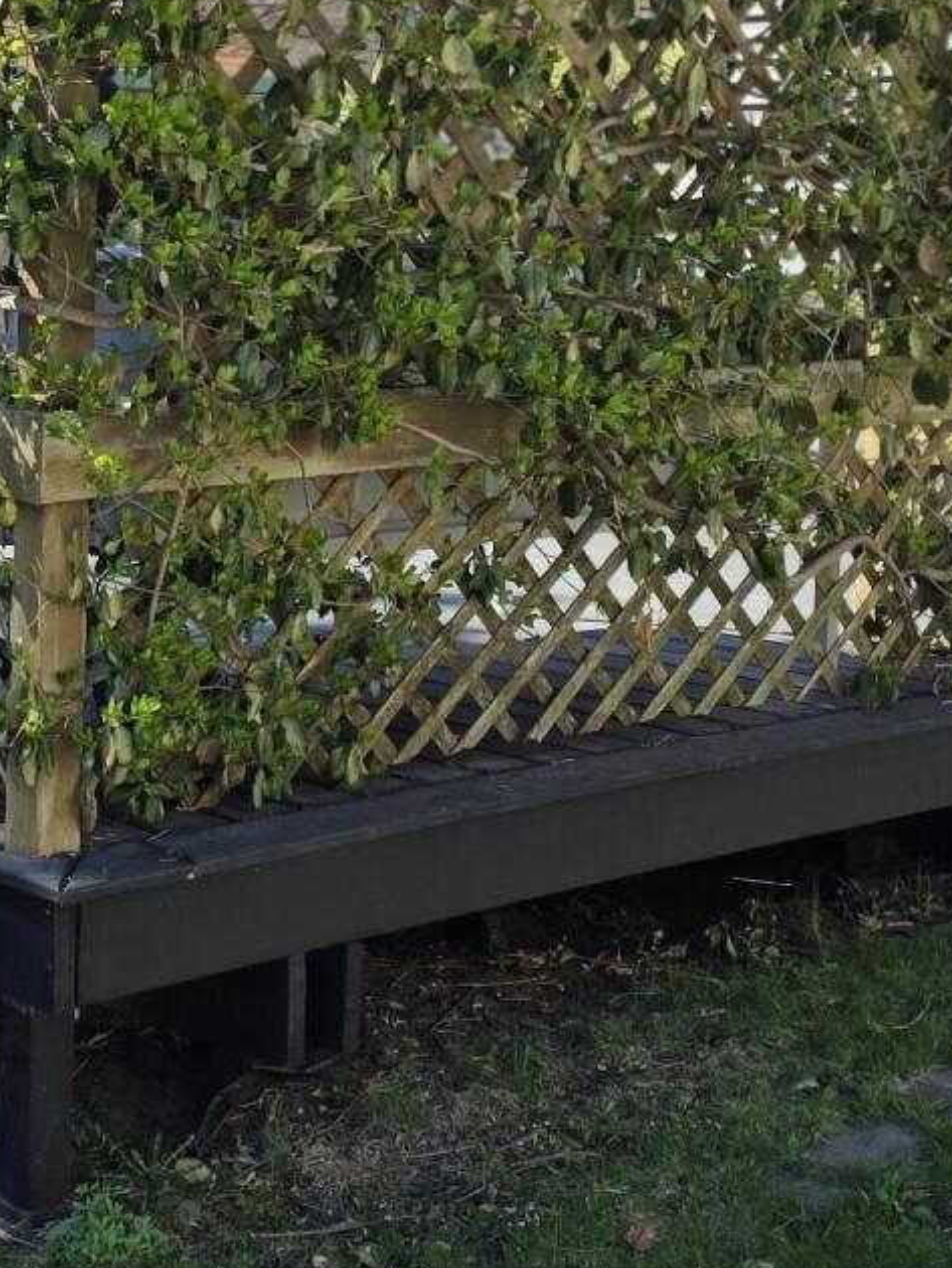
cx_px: 235
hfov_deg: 20.0
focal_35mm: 73
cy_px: 344
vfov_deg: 26.4
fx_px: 2675
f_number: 1.7
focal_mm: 6.3
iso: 80
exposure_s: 1/2060
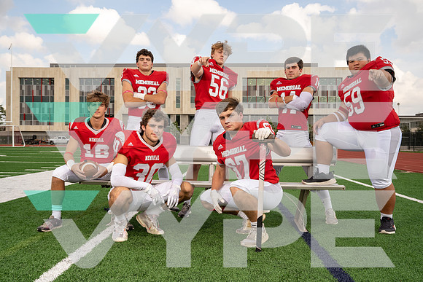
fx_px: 388
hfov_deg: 57.2
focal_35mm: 33
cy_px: 141
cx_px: 212
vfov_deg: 40.0
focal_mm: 33
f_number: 8
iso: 200
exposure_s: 1/250
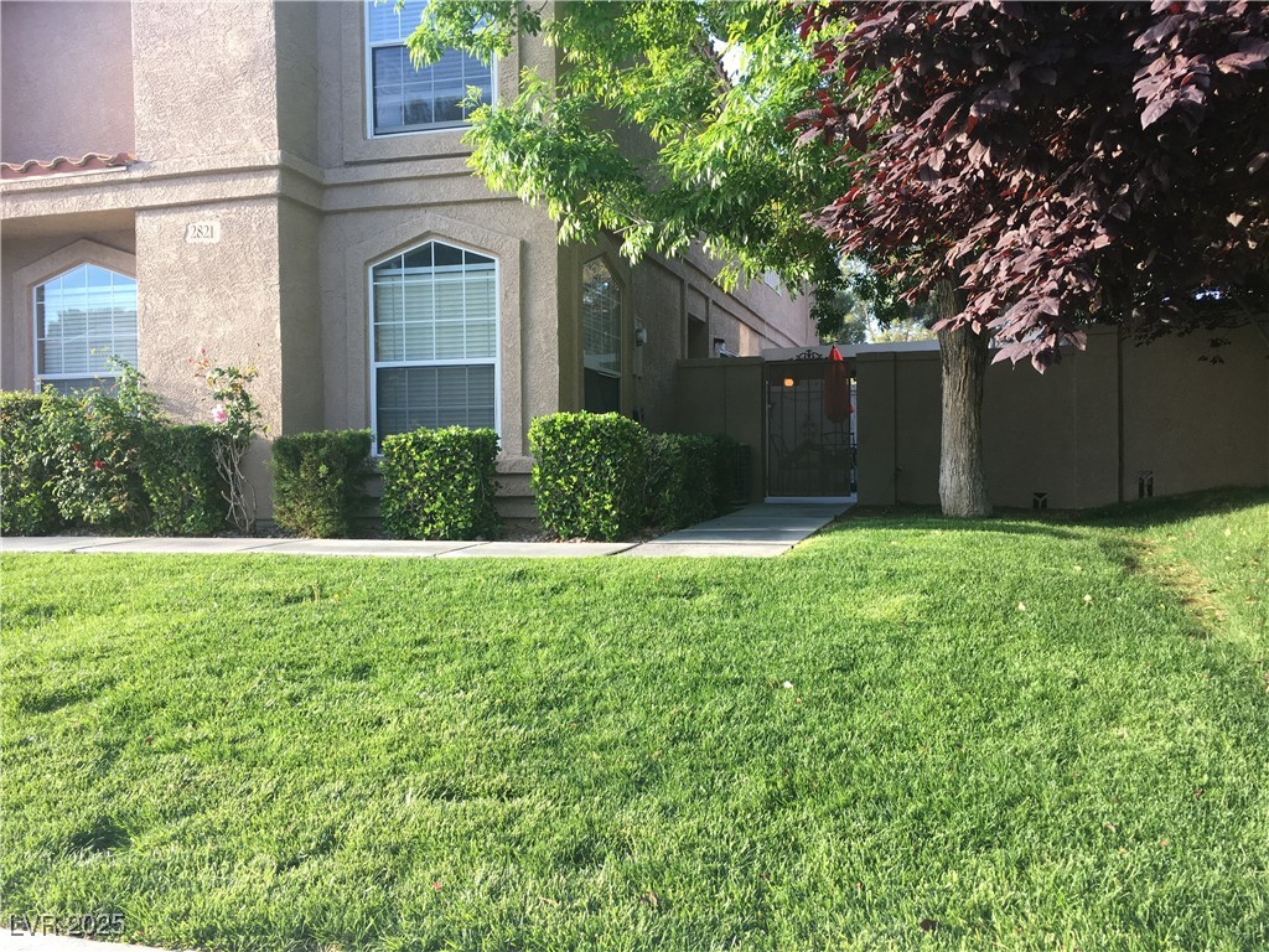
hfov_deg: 61.7
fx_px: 1063
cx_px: 634
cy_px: 476
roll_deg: +1.1
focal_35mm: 29
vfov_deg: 48.2
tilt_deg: -0.2
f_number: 2.2
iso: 25
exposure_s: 1/120
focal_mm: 4.15
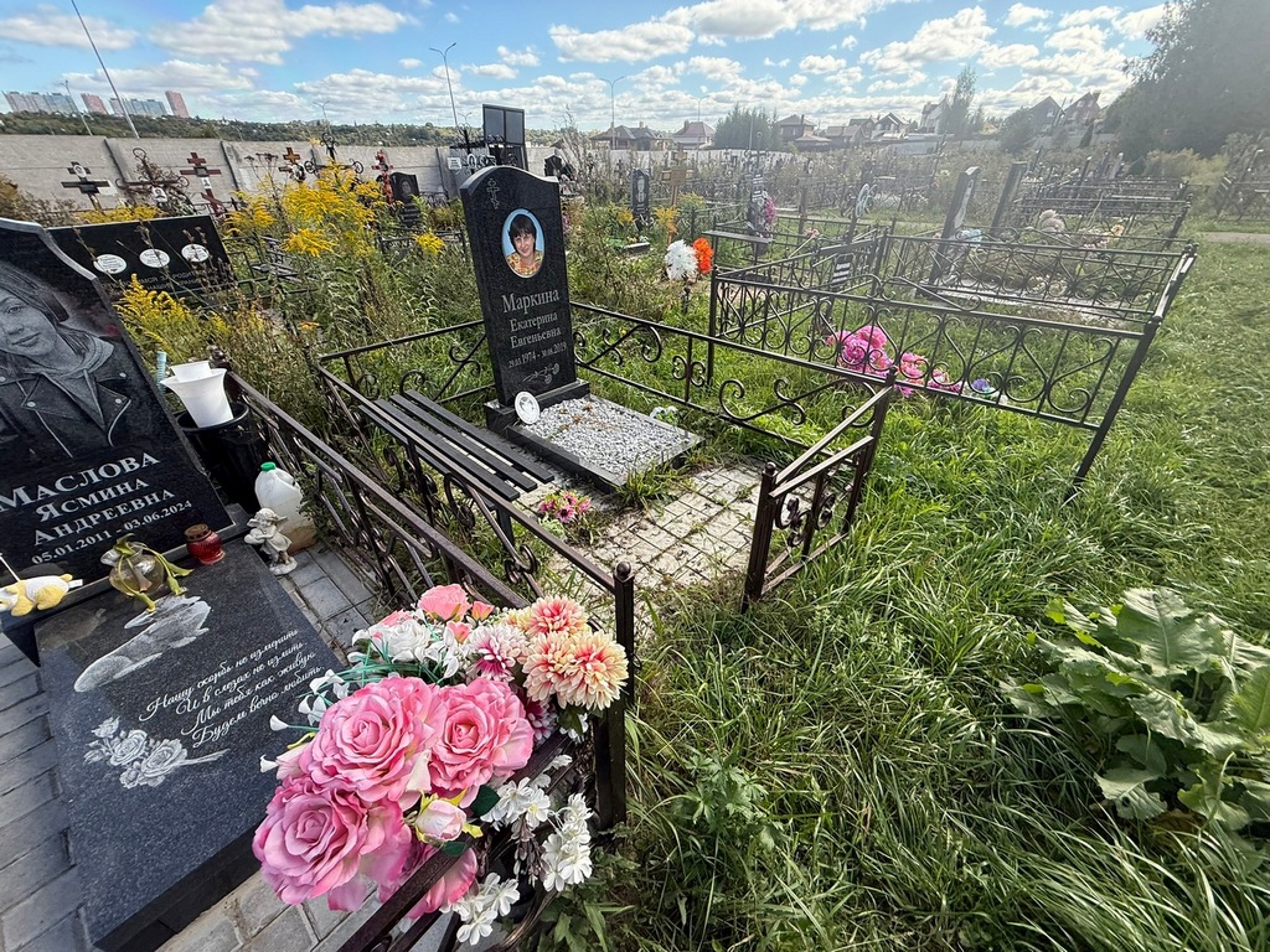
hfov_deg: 102.1
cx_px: 635
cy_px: 476
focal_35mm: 14
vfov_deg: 85.7
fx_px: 514
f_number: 2.2
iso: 50
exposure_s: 1/442
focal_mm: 2.22
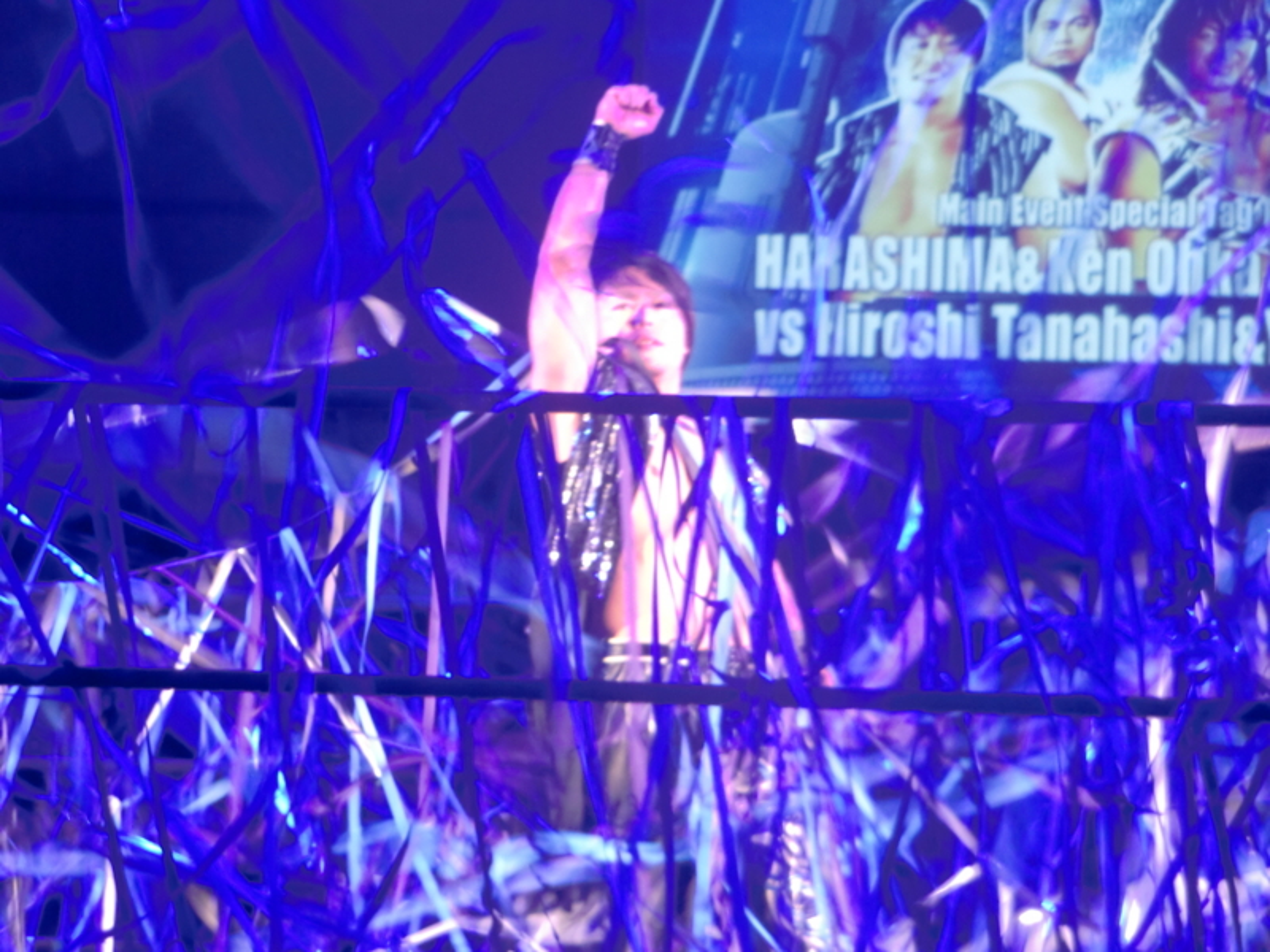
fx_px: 5320
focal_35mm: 145
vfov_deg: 10.2
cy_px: 476
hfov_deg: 13.6
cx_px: 635
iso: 400
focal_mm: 25.9
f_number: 4.6
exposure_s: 1/15
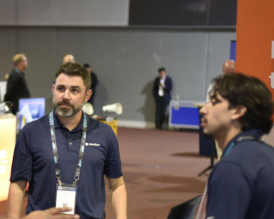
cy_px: 194
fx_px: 811
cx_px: 23
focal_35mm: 100
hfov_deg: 18.8
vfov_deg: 15.2
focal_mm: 50
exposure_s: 1/60
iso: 1000
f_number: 1.8
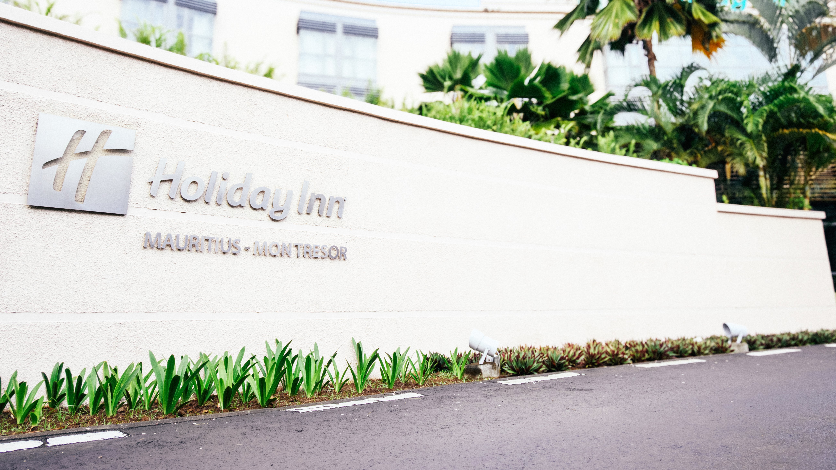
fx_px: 599
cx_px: 407
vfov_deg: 42.6
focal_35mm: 27
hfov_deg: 69.8
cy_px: 175
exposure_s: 1/250
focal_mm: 16
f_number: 5.6
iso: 140
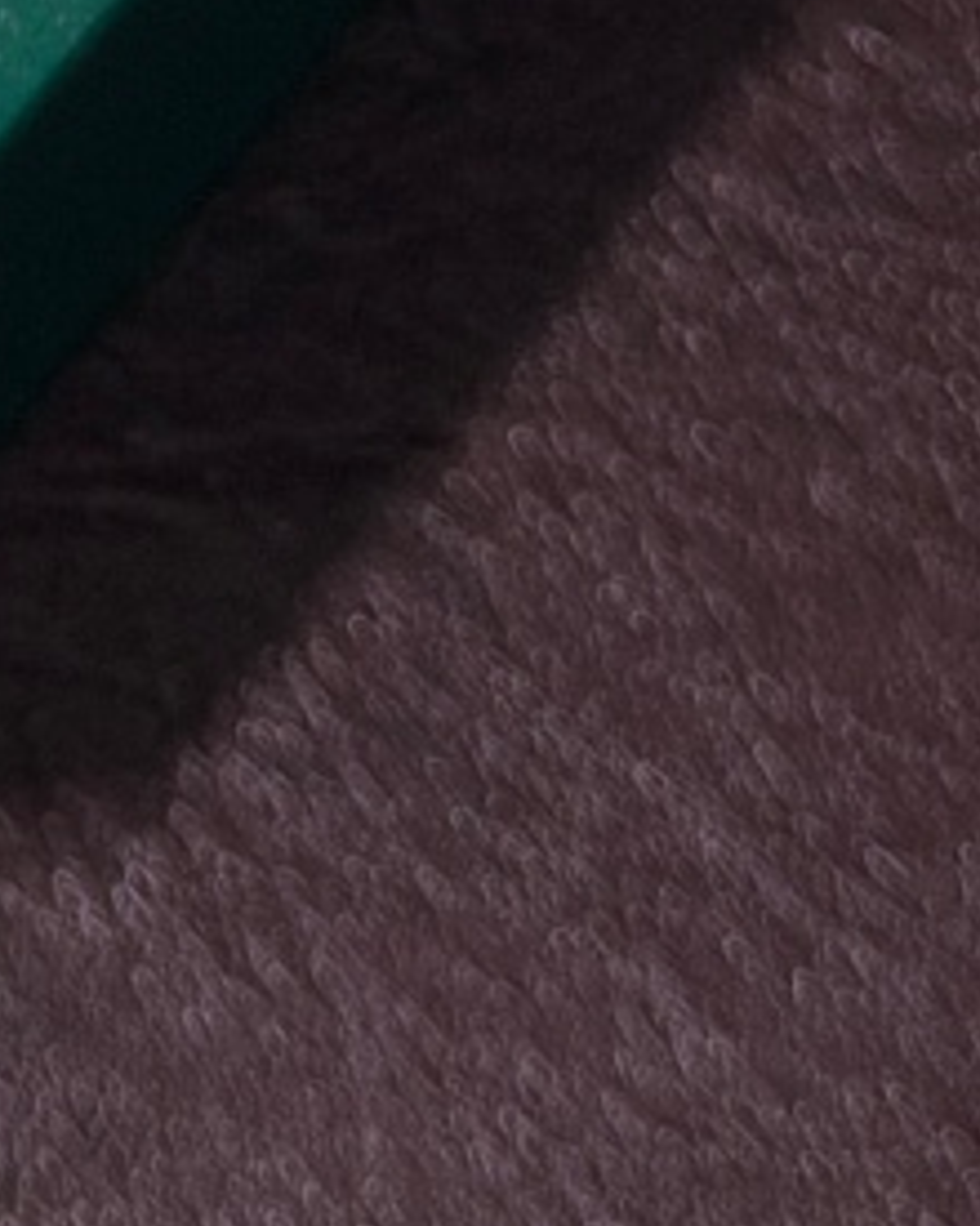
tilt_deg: -59.0
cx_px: -1363
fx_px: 8883
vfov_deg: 7.5
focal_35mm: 245
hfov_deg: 6.1
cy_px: -1543
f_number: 1.78
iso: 64
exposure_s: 1/100
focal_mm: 6.76
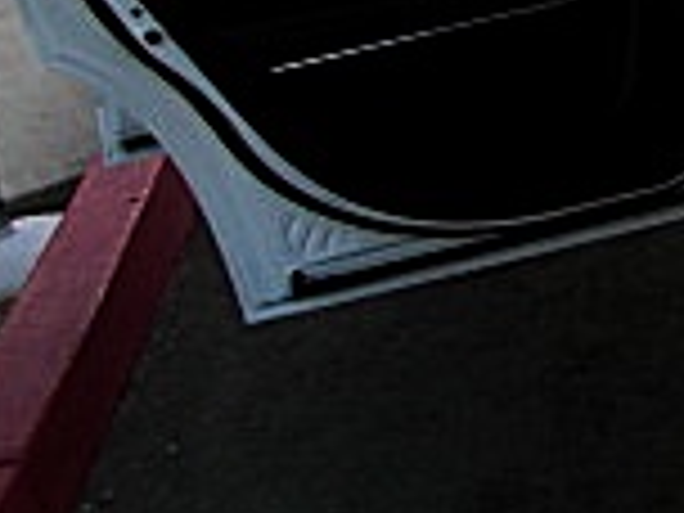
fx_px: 3003
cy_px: 36
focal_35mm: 152
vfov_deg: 9.7
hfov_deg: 11.9
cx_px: 1264
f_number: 2.8
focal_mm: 6.3
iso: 50
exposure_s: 1/250
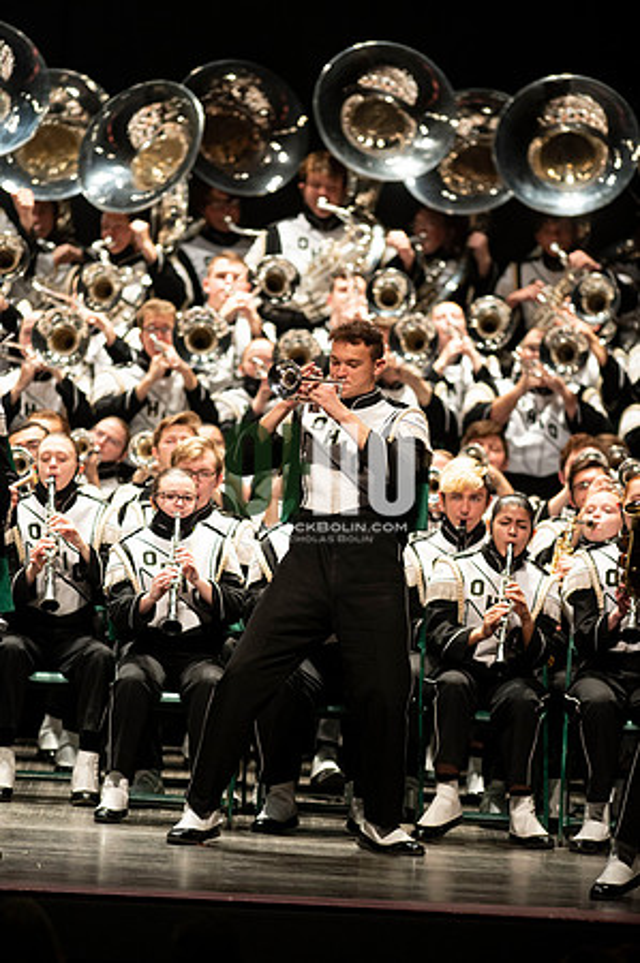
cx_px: 320
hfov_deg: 4.6
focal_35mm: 300
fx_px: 8018
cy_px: 482
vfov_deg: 6.9
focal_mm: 300
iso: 3200
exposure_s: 1/500
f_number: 2.8
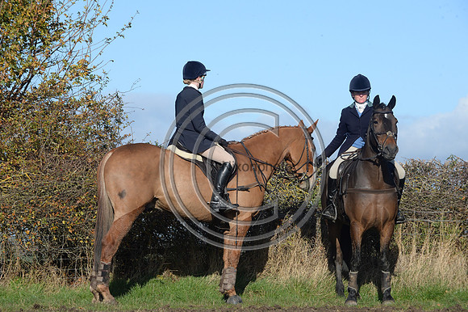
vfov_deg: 8.6
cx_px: 234
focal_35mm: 160
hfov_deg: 12.8
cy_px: 156
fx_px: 2079
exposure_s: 1/1000
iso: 800
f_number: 10
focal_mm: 160
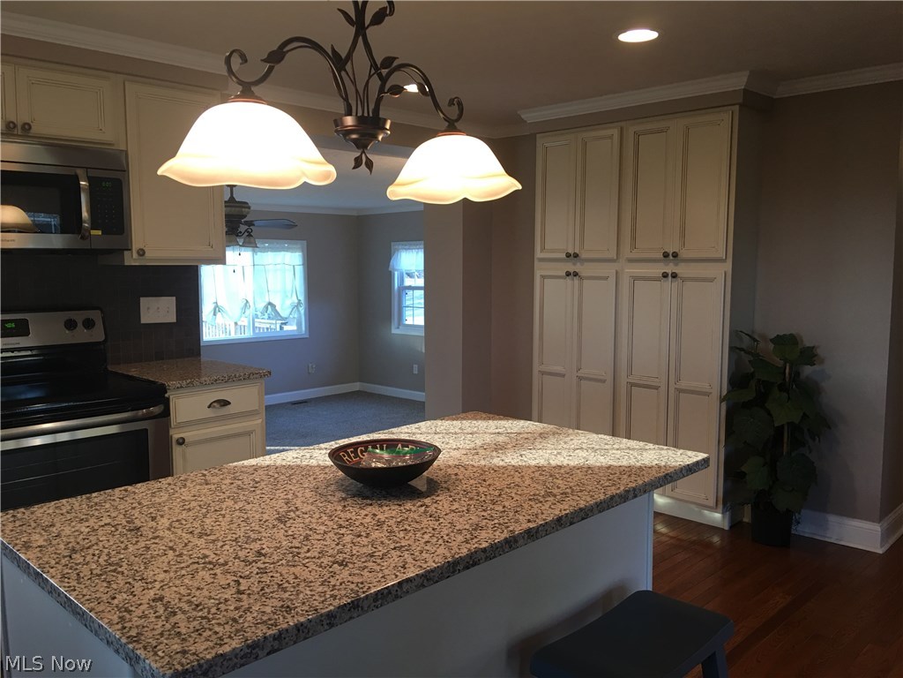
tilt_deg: -4.7
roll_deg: -1.5
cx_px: 452
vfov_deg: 48.2
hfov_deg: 61.7
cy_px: 339
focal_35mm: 29
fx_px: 756
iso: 32
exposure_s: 1/15
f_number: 2.2
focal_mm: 4.15
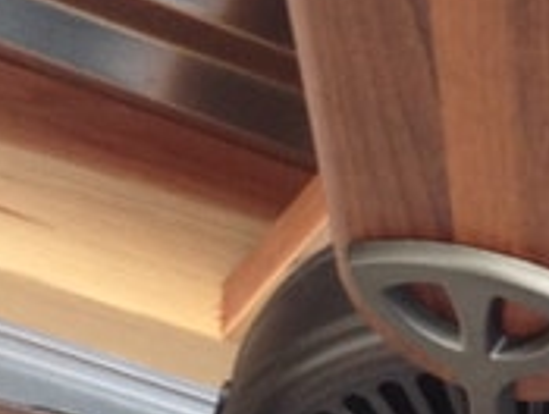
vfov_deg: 5.6
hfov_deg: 7.3
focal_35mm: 266
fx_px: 4227
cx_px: 811
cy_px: 414
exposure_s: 1/60
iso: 50
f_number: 2.4
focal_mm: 4.28
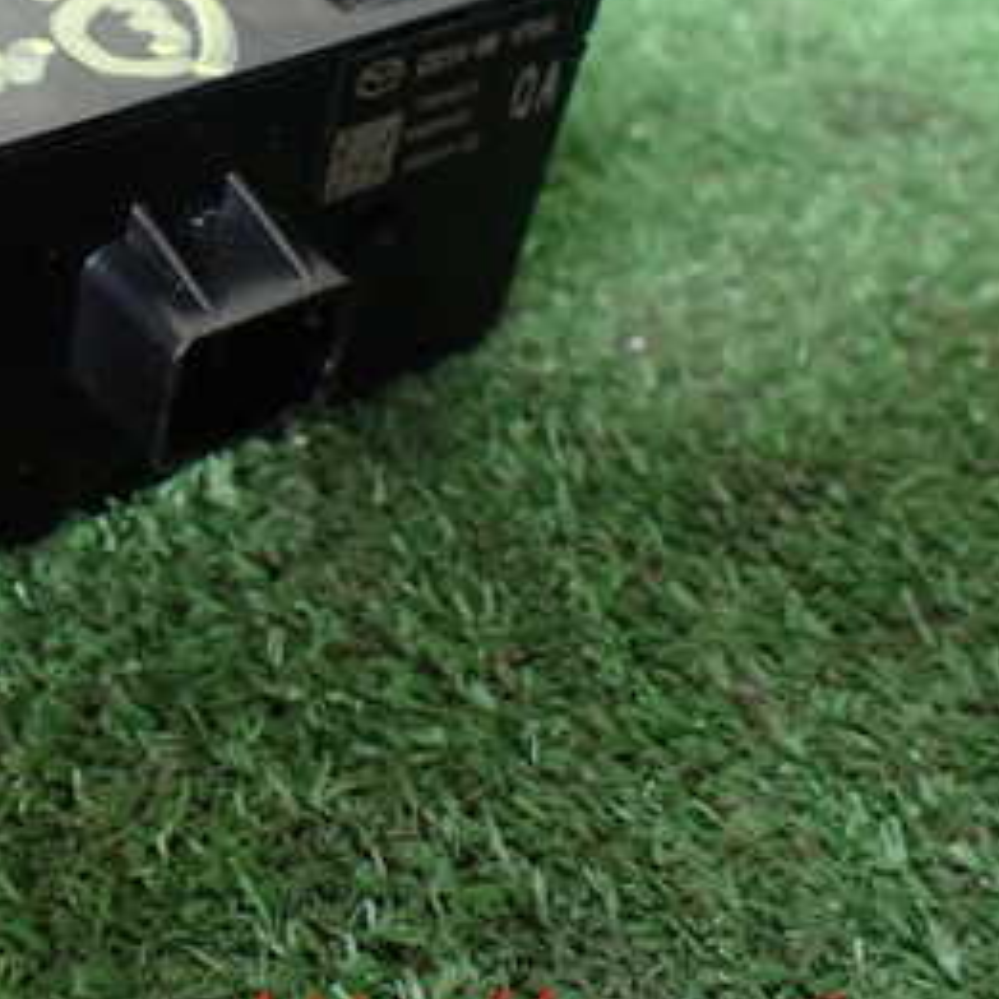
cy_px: 218
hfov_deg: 26.5
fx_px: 1992
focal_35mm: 61
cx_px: -27
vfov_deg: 27.7
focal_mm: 5.4
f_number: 2.3
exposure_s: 1/100
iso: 800
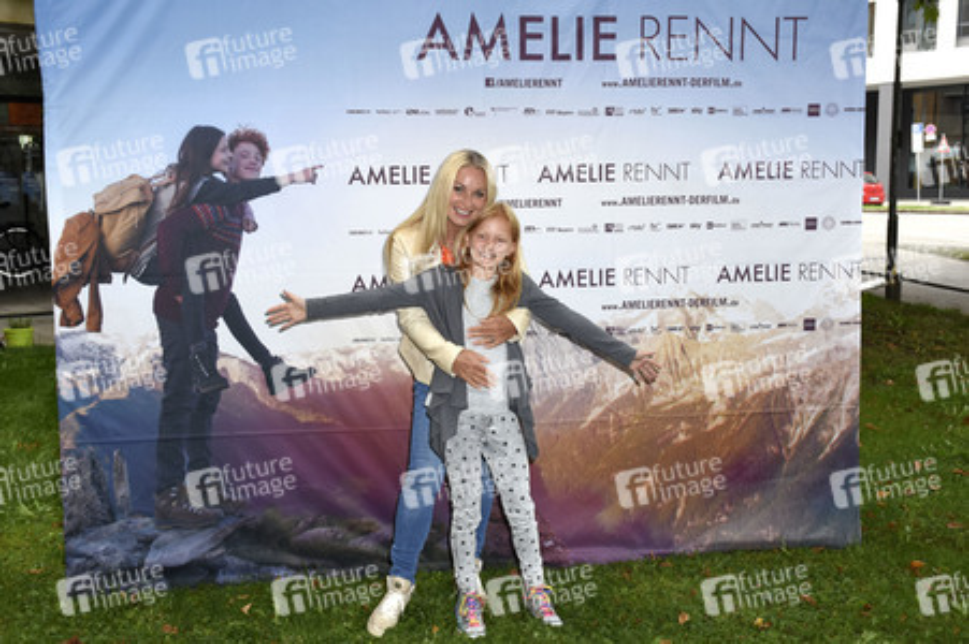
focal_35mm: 39
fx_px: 1049
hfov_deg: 49.6
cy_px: 322
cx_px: 484
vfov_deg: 34.2
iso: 500
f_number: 6.3
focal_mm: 26
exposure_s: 1/160
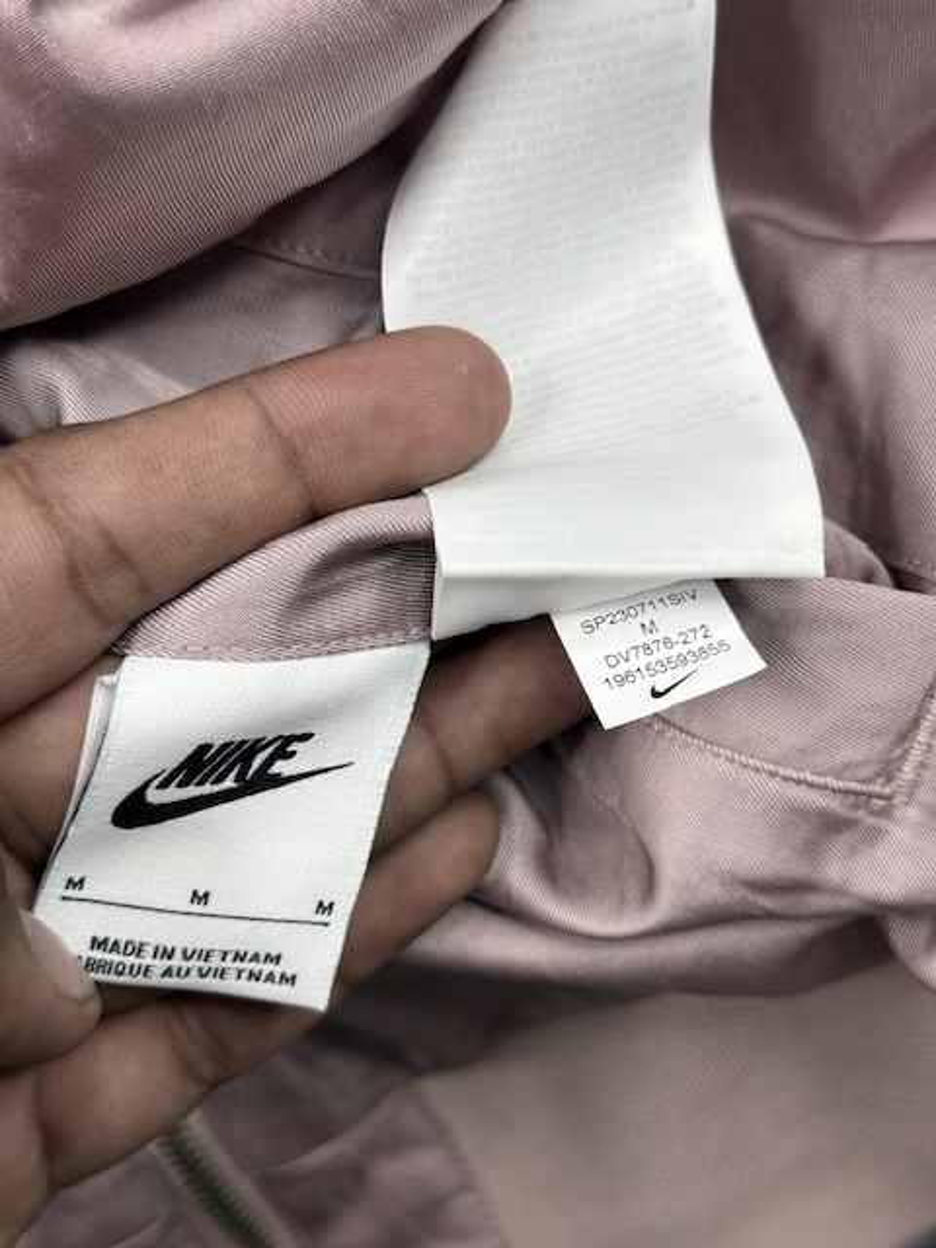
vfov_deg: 39.7
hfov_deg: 30.3
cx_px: 468
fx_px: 1731
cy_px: 624
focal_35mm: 48
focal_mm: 6.76
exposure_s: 1/127
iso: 50
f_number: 1.78
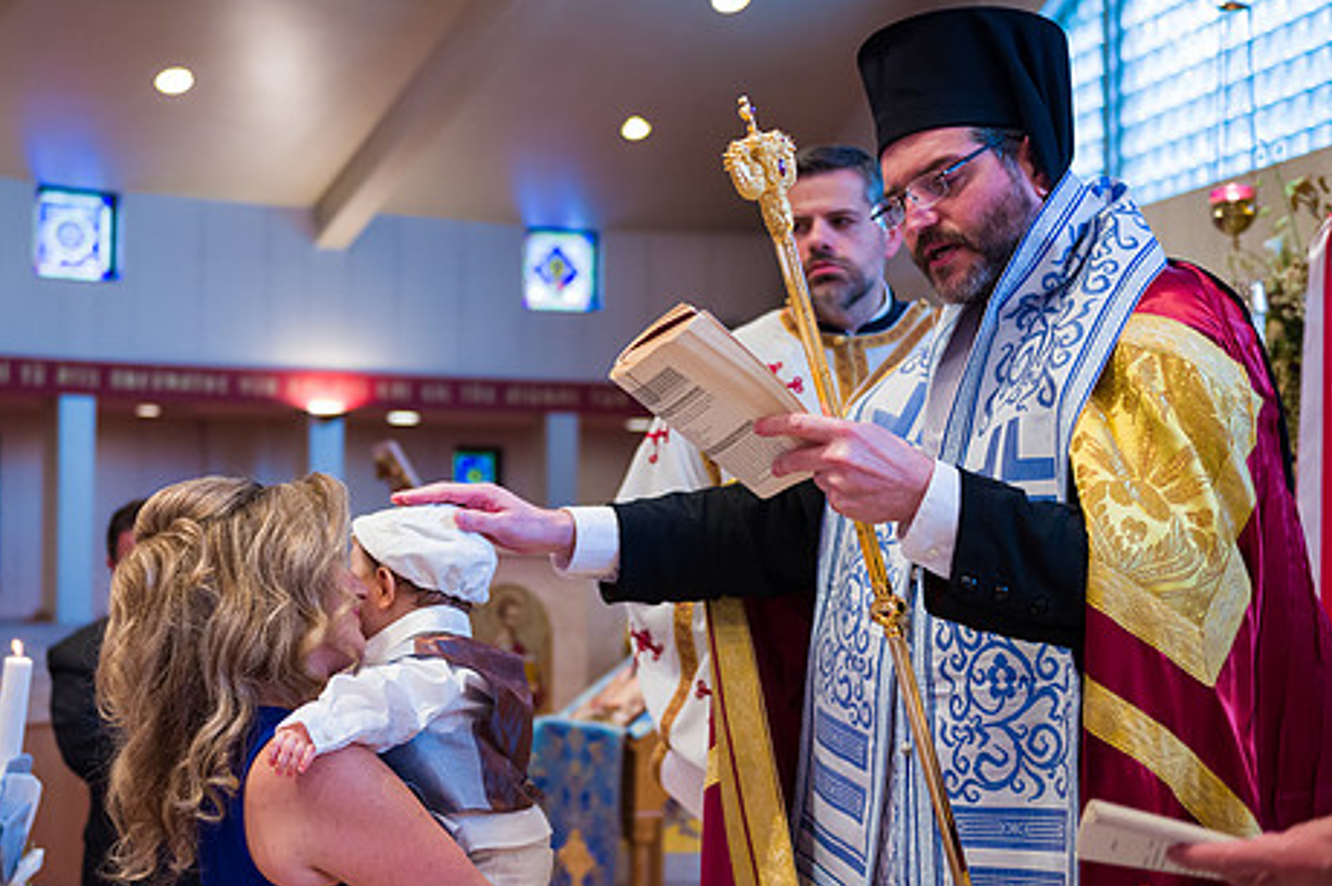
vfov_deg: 25.5
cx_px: 504
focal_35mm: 53
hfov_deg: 37.3
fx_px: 1960
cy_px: 478
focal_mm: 42
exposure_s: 1/125
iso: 1600
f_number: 3.2
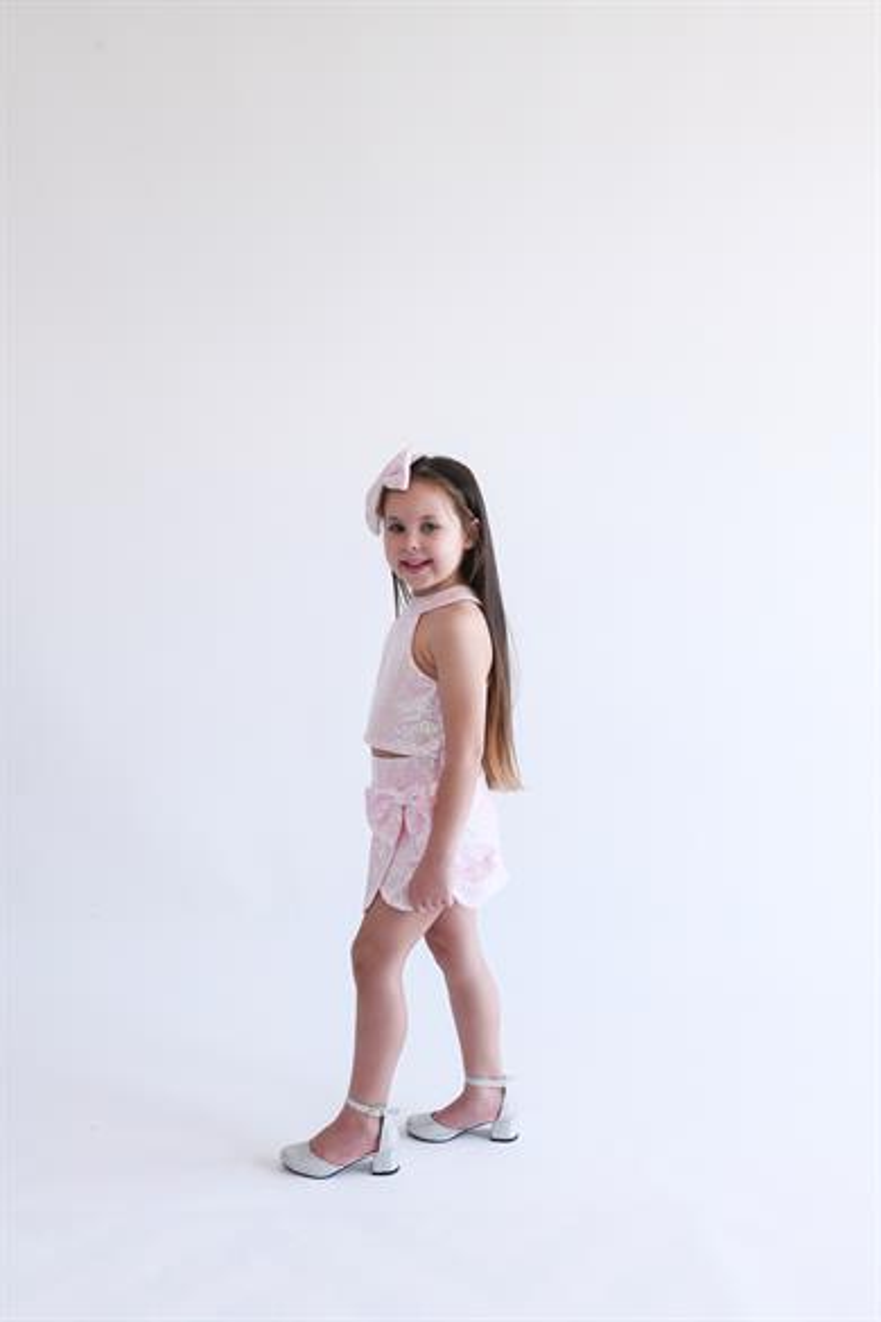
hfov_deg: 37.9
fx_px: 1285
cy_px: 661
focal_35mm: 35
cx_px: 440
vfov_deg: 54.4
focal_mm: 35
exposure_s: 1/125
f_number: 8
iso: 640
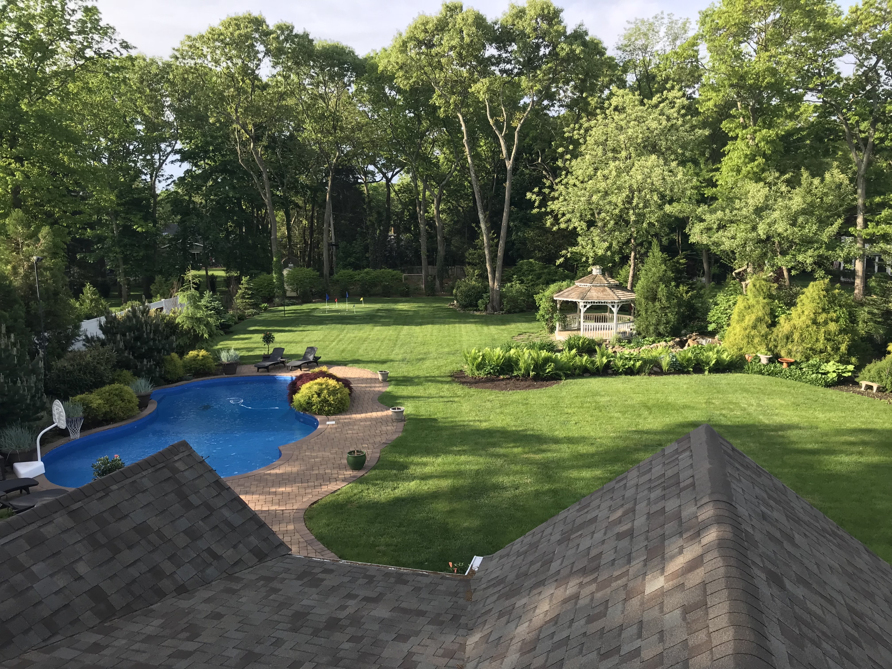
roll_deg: +0.3
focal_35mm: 28
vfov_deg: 49.7
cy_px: 334
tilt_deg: -6.9
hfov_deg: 63.4
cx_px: 446
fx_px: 722
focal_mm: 3.99
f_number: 1.8
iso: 20
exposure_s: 1/544
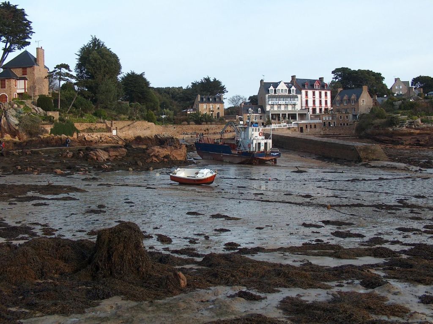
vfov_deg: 32.8
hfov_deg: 43.0
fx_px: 550
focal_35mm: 44
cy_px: 162
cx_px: 216
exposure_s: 1/301
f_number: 4.8
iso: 100
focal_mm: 8.96
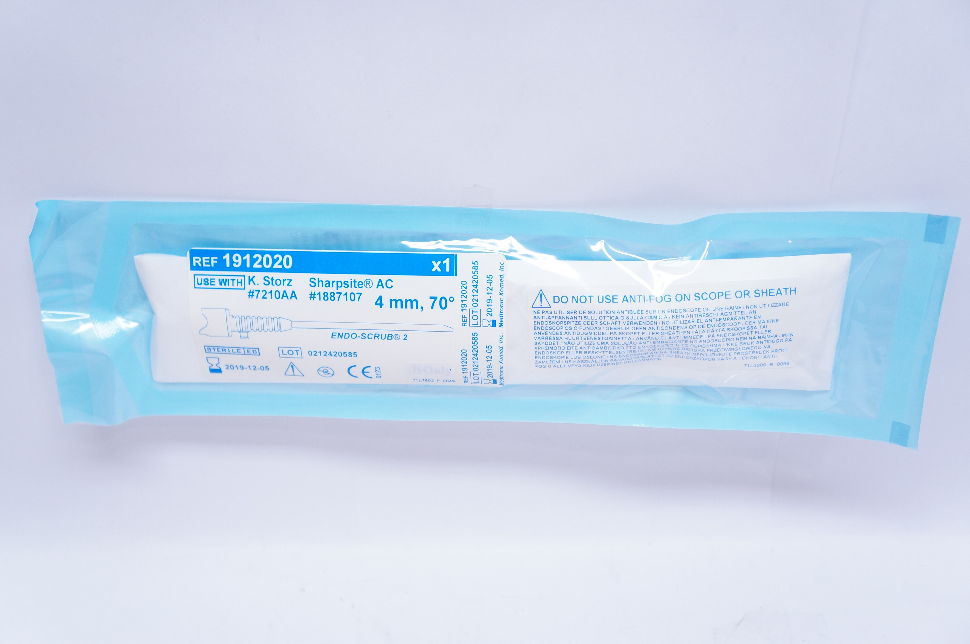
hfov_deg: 48.0
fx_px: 1090
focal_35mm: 40
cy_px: 322
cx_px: 485
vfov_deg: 32.9
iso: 800
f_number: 4
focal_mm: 27
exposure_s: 1/125
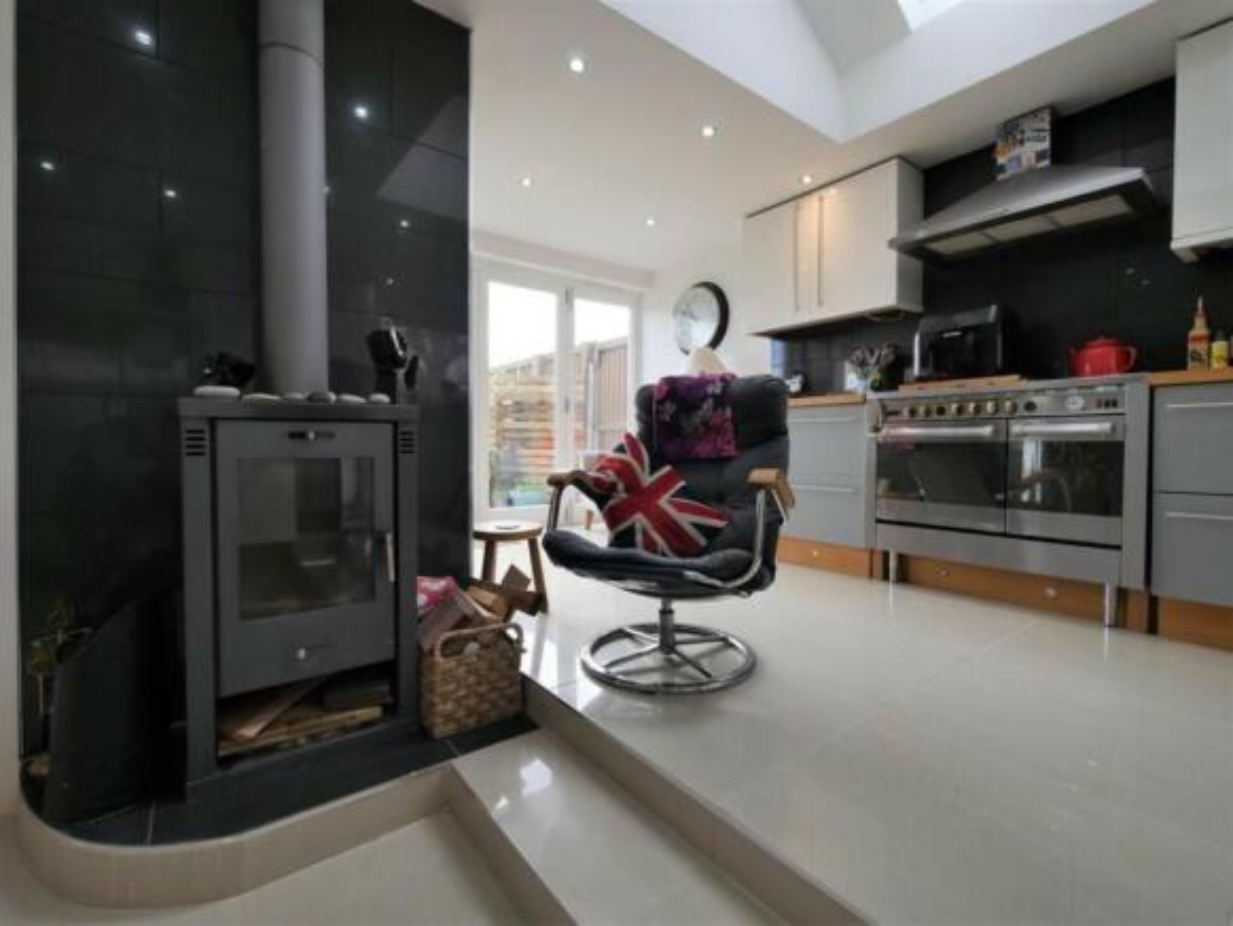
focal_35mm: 16
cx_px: 616
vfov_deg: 78.1
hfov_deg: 94.5
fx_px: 570
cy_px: 463
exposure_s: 1/125
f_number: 4
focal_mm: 8
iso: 200
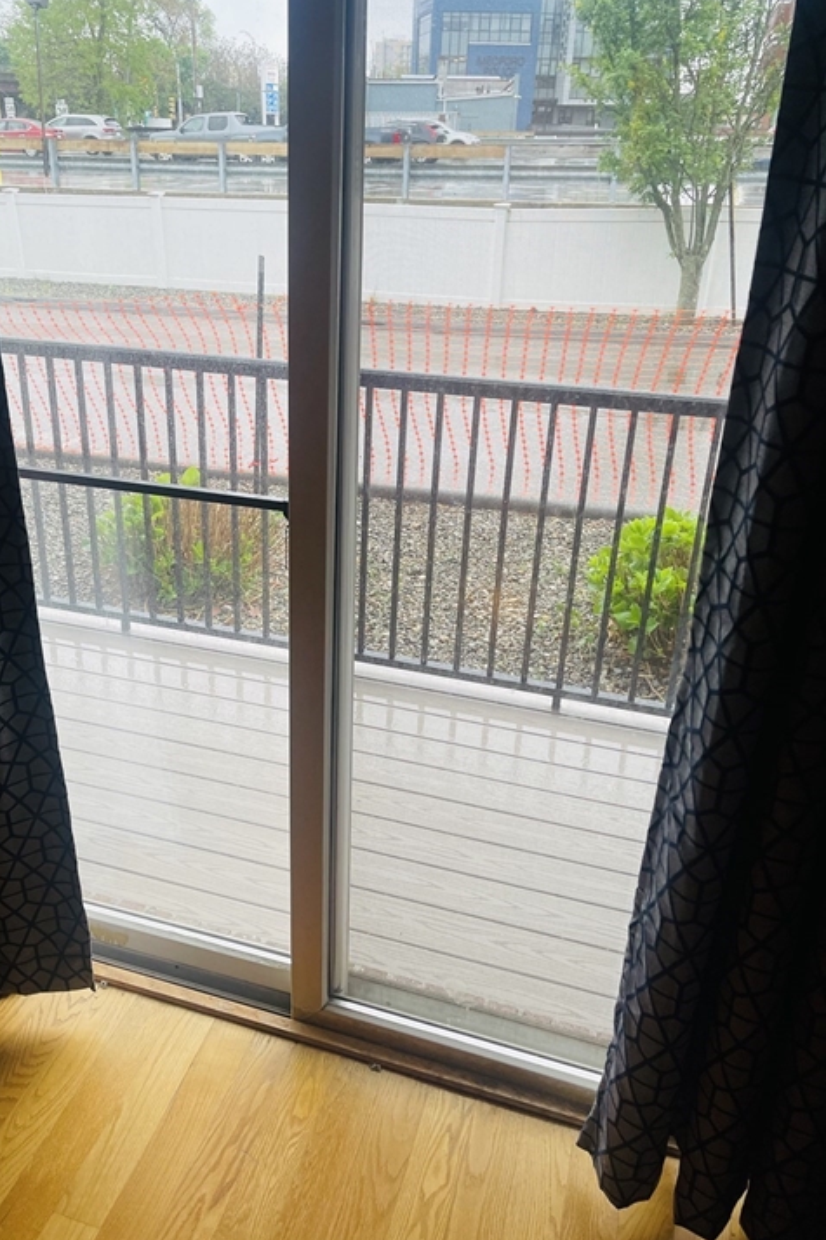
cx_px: 332
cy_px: 577
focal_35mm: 28
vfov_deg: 65.4
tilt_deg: -23.3
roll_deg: -0.5
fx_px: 964
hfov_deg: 46.1
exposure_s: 1/120
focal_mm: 5.1
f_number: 1.6
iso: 125
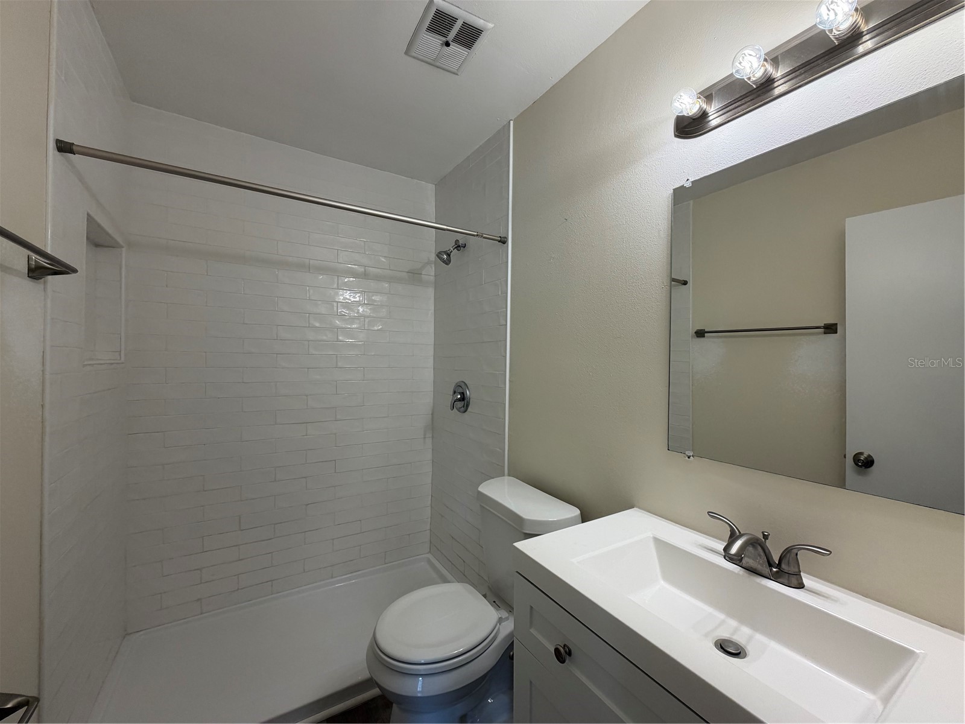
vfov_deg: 85.7
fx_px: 390
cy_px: 362
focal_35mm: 14
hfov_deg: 102.1
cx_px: 482
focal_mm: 2.22
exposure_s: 1/120
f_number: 2.2
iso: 125
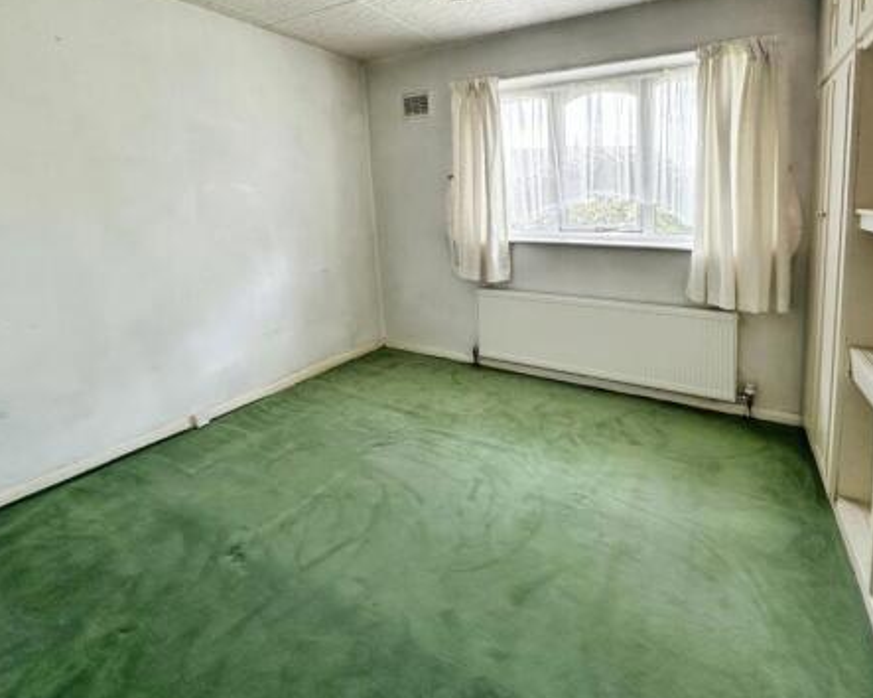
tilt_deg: -11.5
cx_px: 395
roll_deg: +0.7
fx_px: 465
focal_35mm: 18
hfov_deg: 86.2
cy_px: 340
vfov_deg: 73.8
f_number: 2.2
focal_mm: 2.22
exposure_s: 1/99
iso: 125
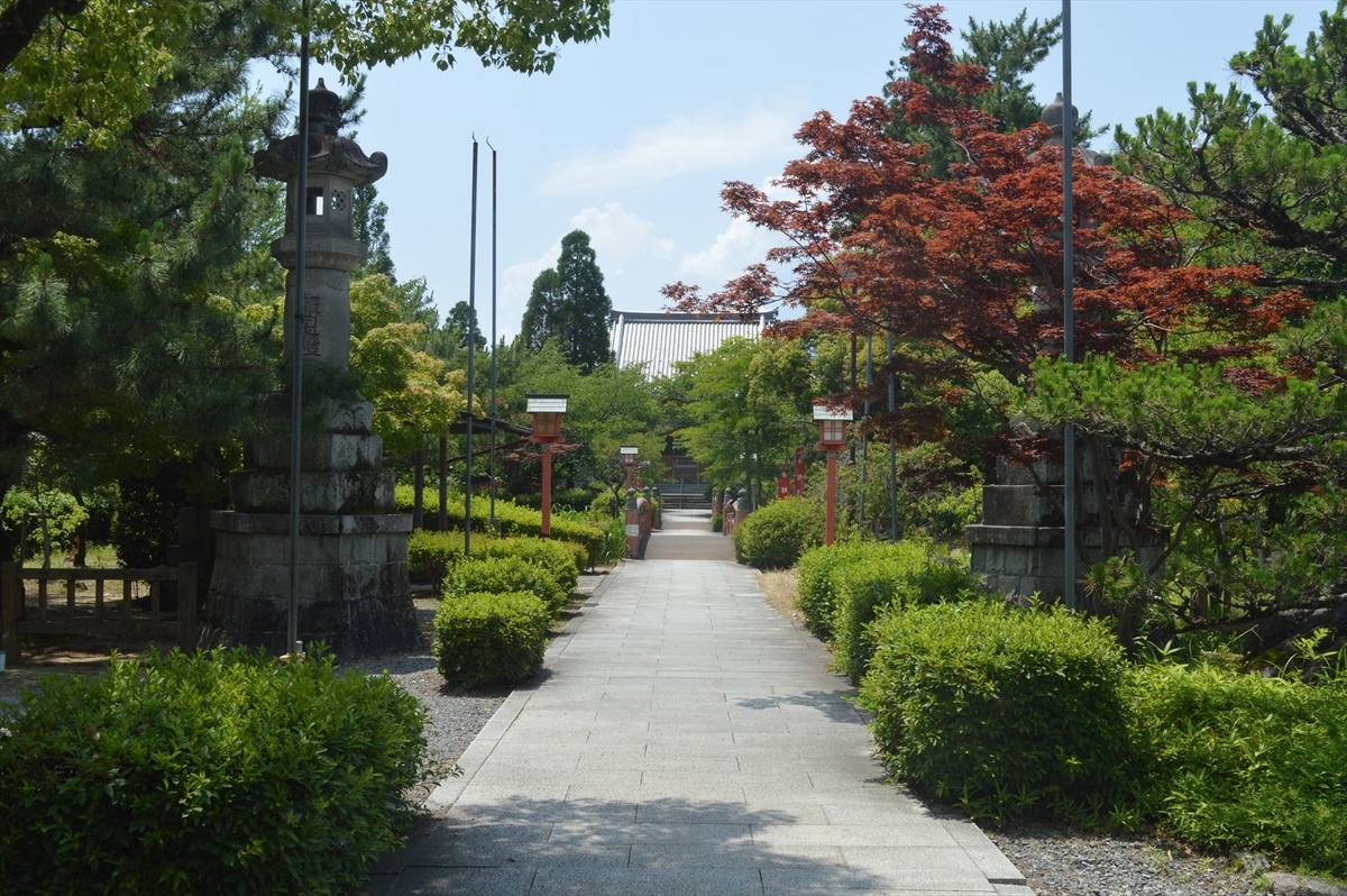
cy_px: 448
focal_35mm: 39
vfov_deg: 34.2
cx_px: 674
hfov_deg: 49.6
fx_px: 1458
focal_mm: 26
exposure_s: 1/400
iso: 400
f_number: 10
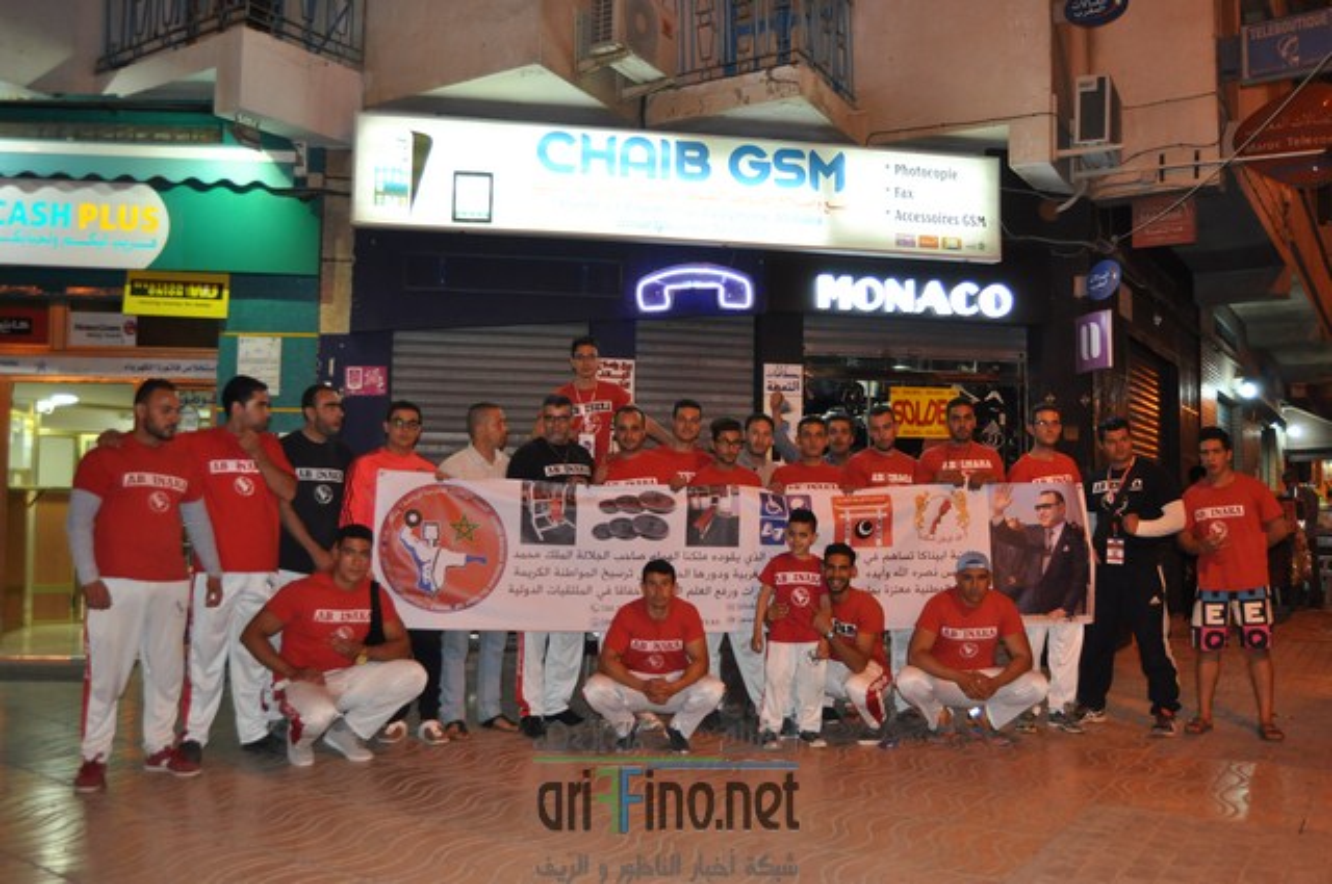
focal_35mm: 30
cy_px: 442
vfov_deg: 43.5
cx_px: 666
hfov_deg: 62.0
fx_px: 1109
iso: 800
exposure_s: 1/60
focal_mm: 20
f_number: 3.5
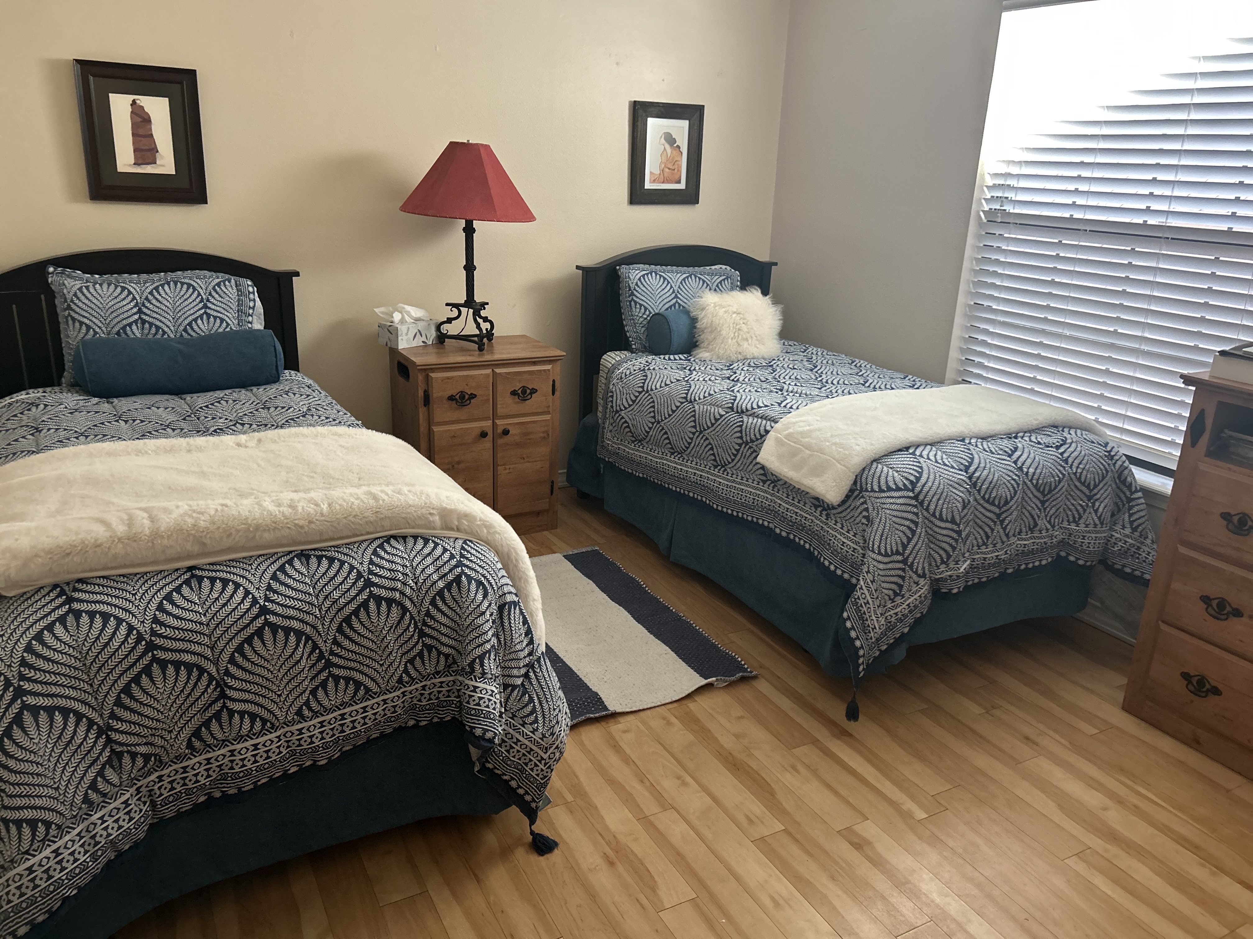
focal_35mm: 26
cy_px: 470
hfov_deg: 67.3
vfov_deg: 53.1
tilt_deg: -18.3
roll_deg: -1.8
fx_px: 941
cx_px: 626
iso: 320
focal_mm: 5.7
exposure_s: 1/60
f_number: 1.5
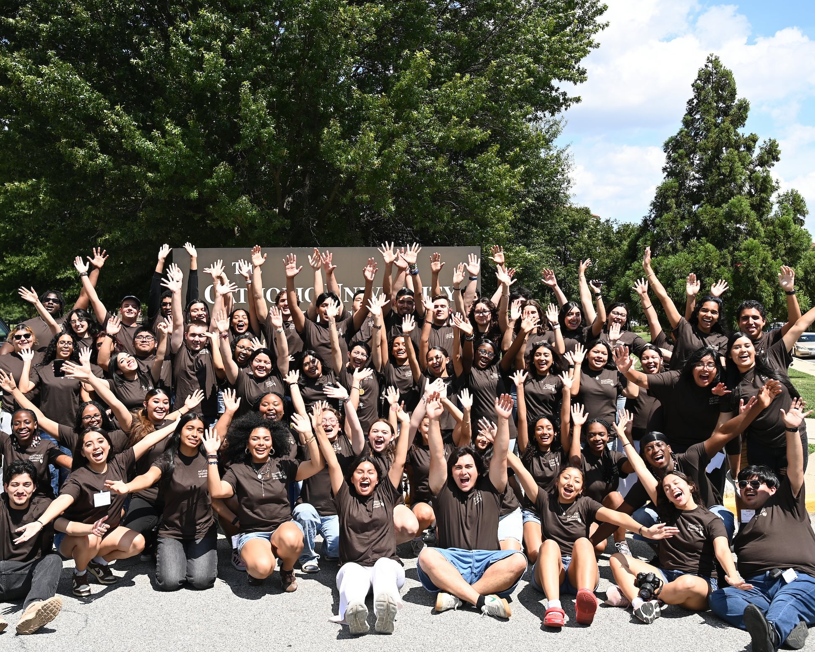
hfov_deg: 49.1
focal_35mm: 37
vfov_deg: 40.1
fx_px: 892
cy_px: 334
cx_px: 384
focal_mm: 32
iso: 125
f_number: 4.5
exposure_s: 1/320
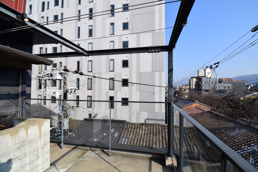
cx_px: 129
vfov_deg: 77.4
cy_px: 86
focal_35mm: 15
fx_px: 108
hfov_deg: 100.4
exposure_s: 1/1500
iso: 800
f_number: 8
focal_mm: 10
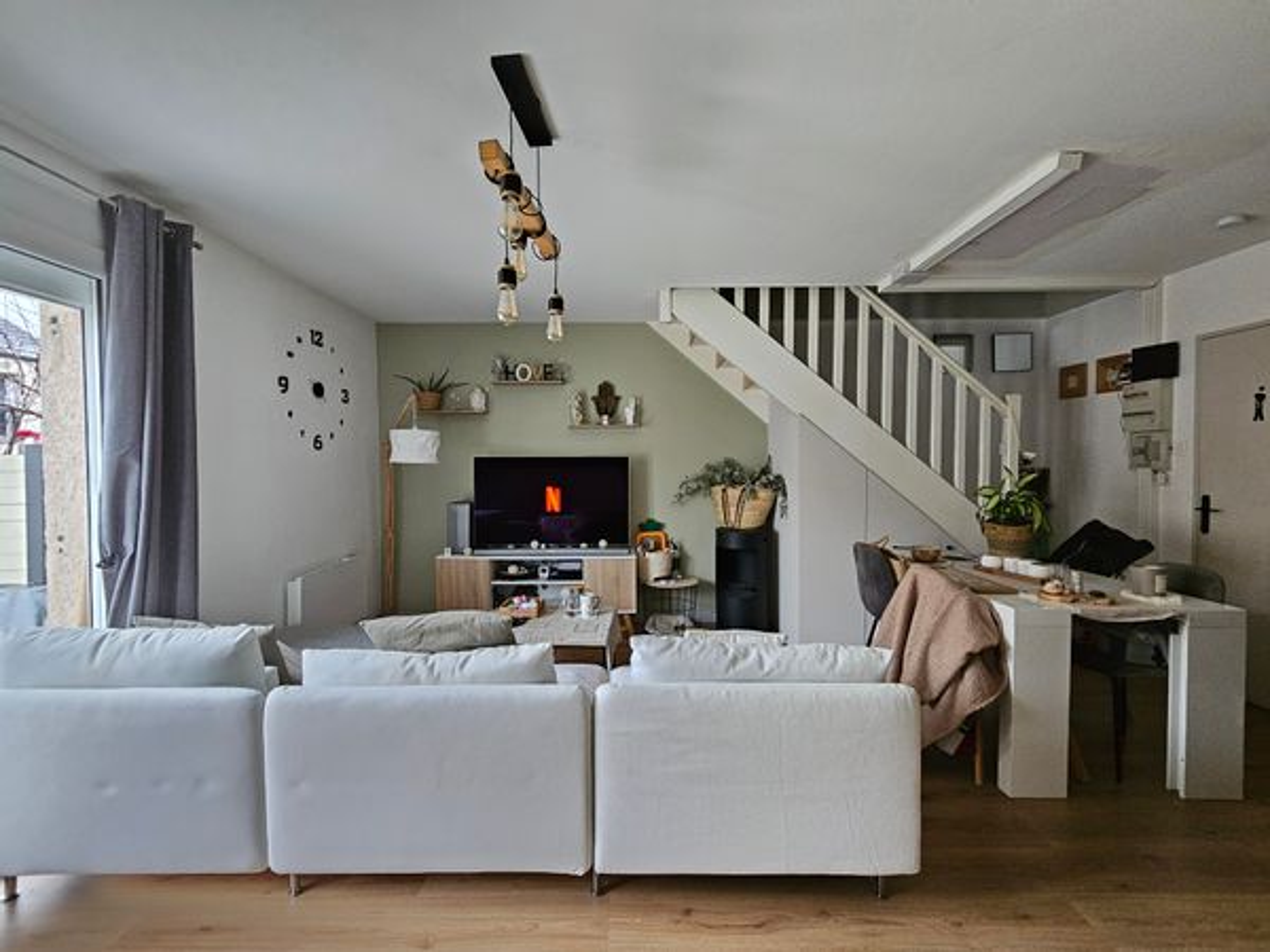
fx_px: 477
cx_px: 635
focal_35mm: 13
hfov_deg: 106.2
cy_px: 476
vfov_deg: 89.9
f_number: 2.2
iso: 800
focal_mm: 2.2
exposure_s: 1/33
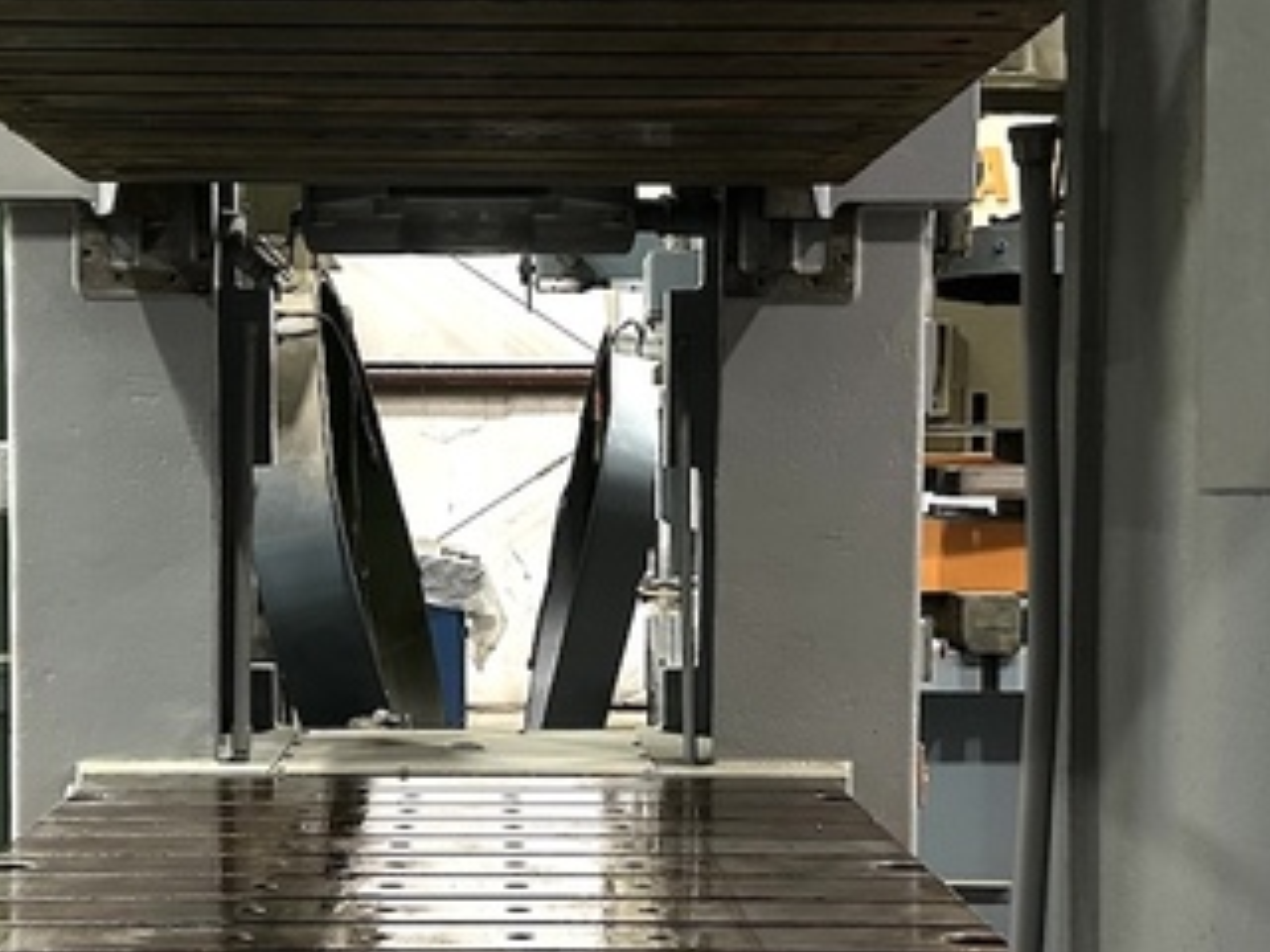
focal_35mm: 65
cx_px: 508
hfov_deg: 29.7
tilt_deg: -2.9
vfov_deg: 22.6
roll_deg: +0.7
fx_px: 2385
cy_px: 567
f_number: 1.5
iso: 640
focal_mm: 5.7
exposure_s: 1/30
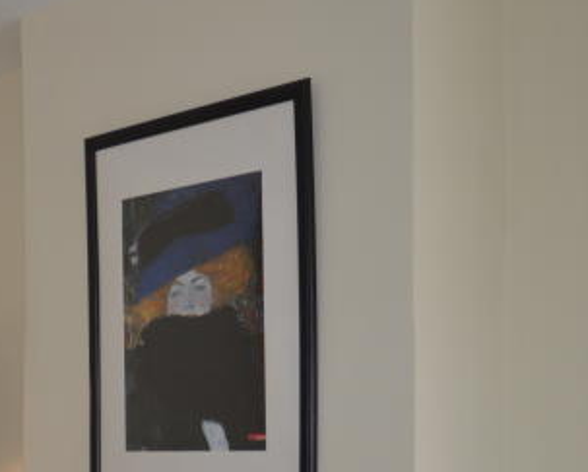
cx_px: -169
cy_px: 512
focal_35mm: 76
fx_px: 1324
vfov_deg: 19.4
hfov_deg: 22.5
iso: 100
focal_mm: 16
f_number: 3.5
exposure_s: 1/60
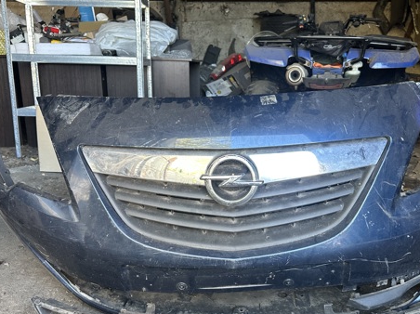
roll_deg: -0.7
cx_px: 235
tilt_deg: -15.5
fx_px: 412
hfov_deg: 53.9
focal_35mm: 34
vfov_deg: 41.5
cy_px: 190
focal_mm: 6.86
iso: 250
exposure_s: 1/96
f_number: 1.78
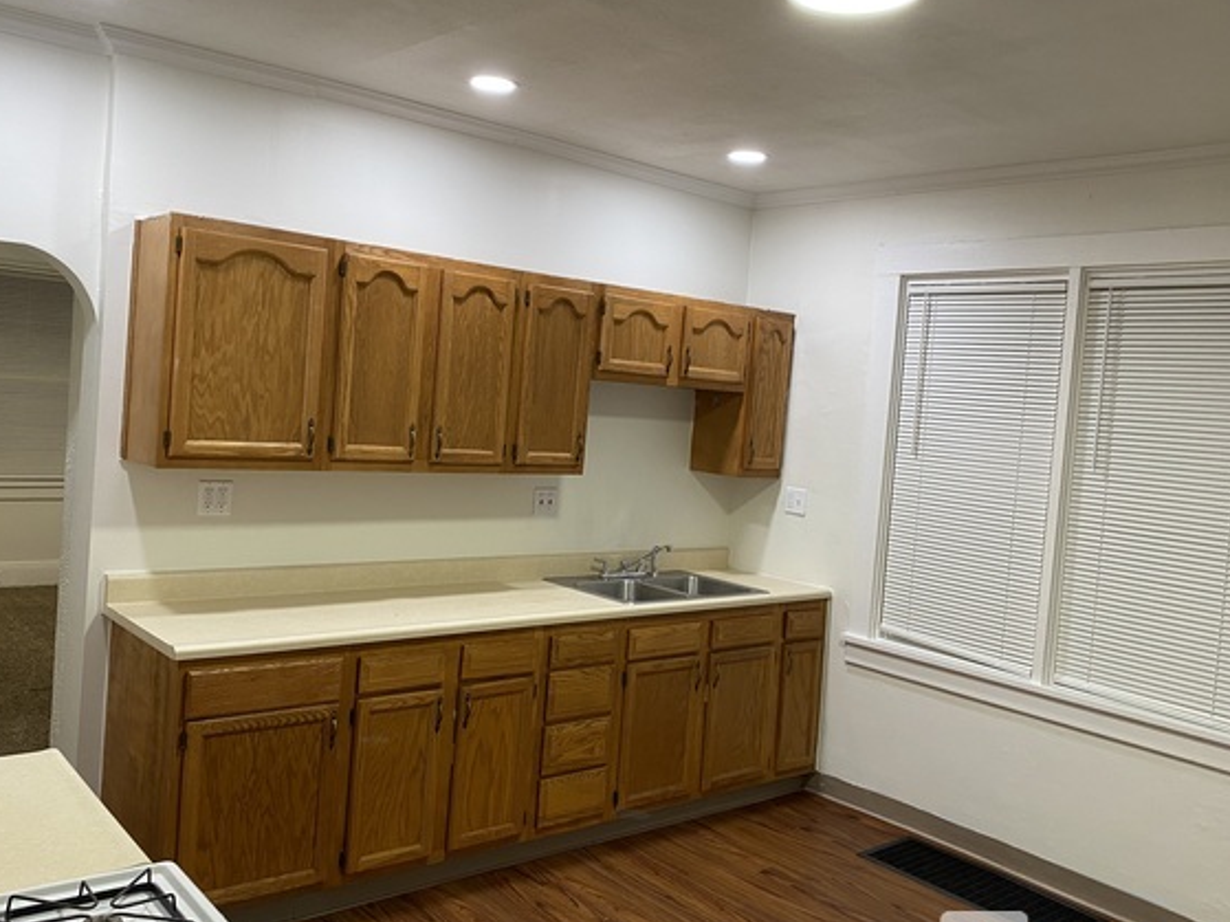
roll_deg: -4.1
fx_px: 1101
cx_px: 562
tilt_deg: -4.0
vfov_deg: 45.4
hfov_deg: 58.3
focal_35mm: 31
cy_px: 449
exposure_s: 1/60
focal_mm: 4.25
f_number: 1.8
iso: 100
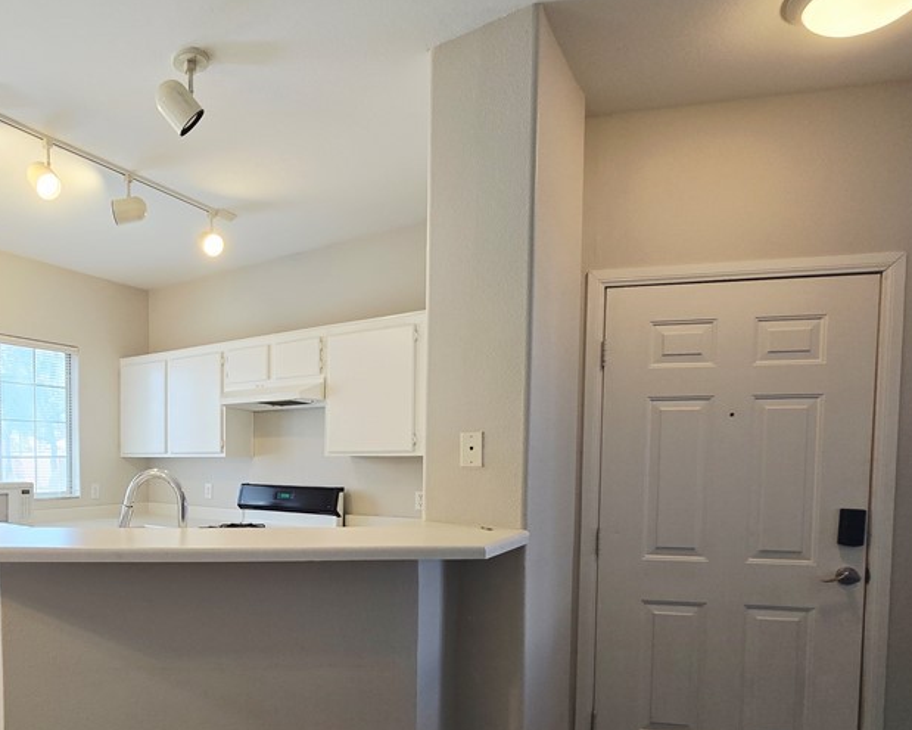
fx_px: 567
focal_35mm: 21
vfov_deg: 63.8
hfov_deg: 71.0
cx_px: 202
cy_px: 487
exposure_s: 1/60
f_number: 2.2
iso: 64
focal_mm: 2.2
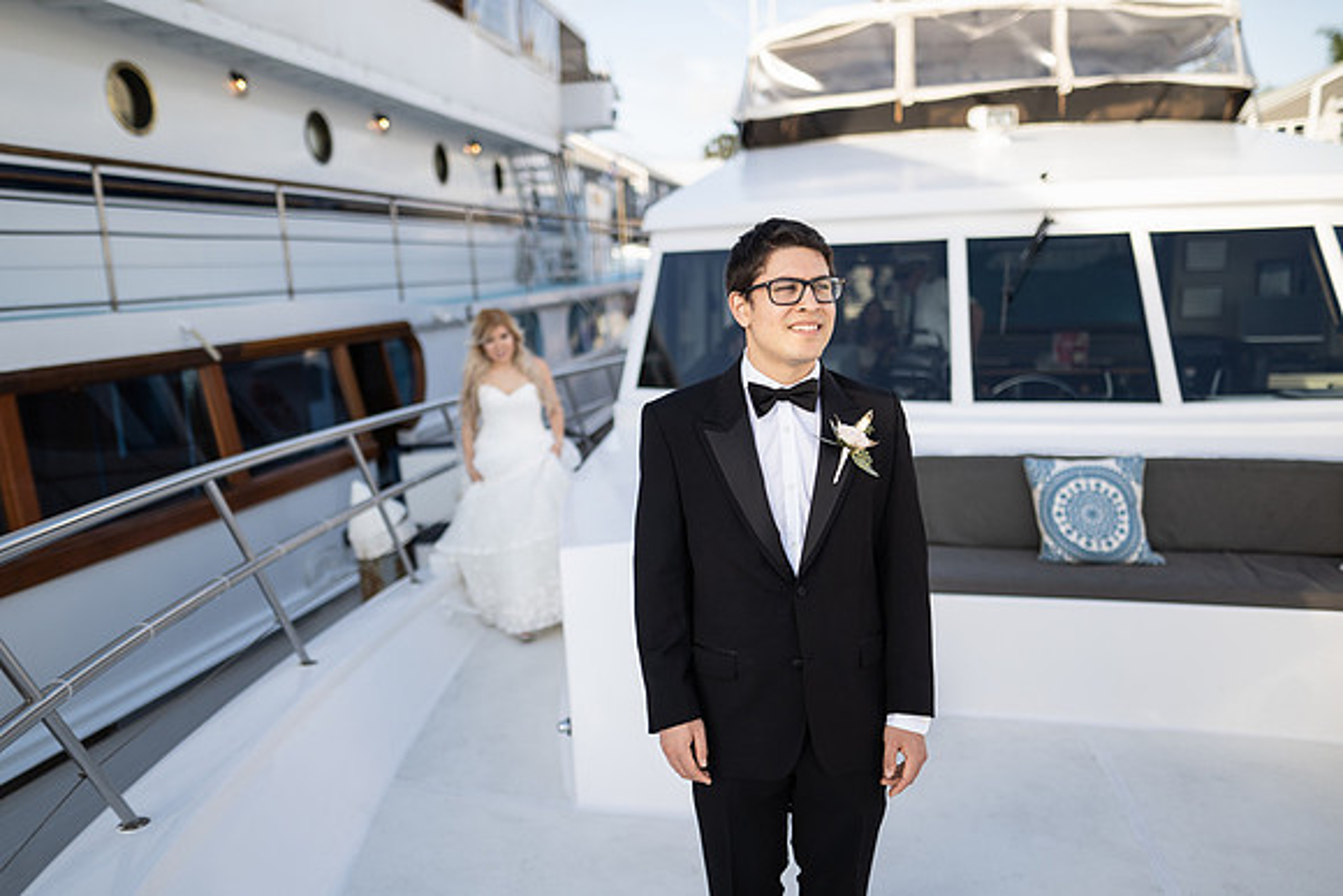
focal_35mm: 26
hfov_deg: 69.9
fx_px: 961
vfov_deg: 50.0
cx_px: 656
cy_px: 459
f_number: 1.4
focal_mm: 24
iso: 160
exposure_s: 1/4000
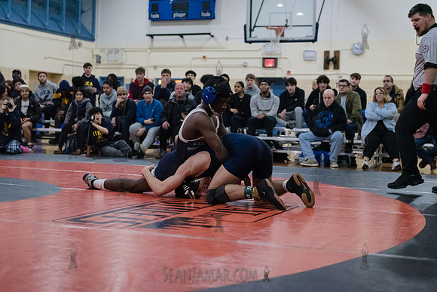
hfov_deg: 32.4
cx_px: 218
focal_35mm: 62
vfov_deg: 21.9
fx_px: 753
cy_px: 146
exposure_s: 1/320
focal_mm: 62
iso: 8000
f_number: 3.2
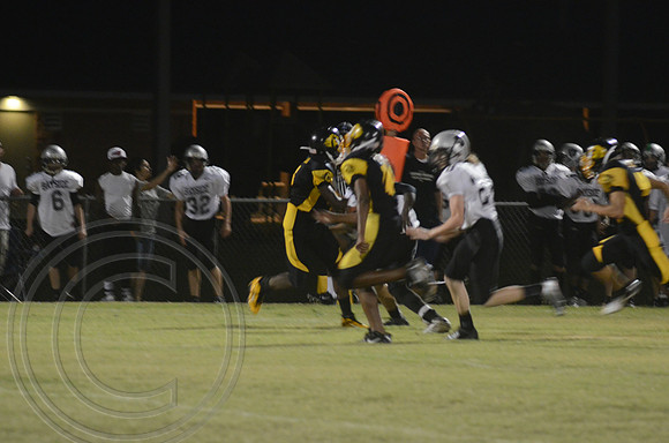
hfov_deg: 6.9
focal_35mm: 300
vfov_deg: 4.6
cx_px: 334
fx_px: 5563
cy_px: 222
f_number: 5.6
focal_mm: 200
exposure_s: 1/100
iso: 3200
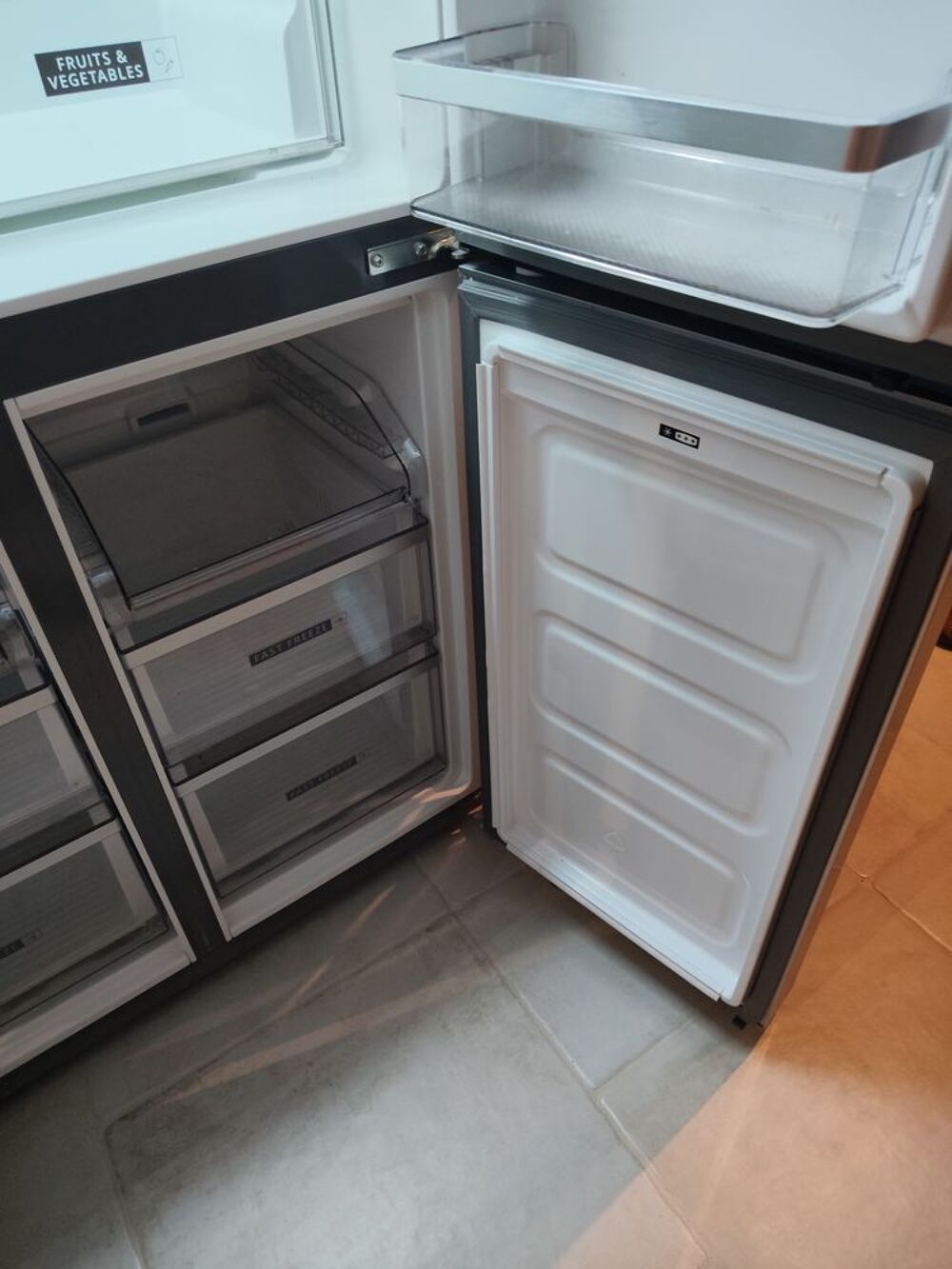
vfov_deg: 71.6
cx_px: 476
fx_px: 880
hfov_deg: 56.8
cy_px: 634
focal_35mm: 24
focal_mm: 5.24
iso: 456
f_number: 1.7
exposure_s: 1/25
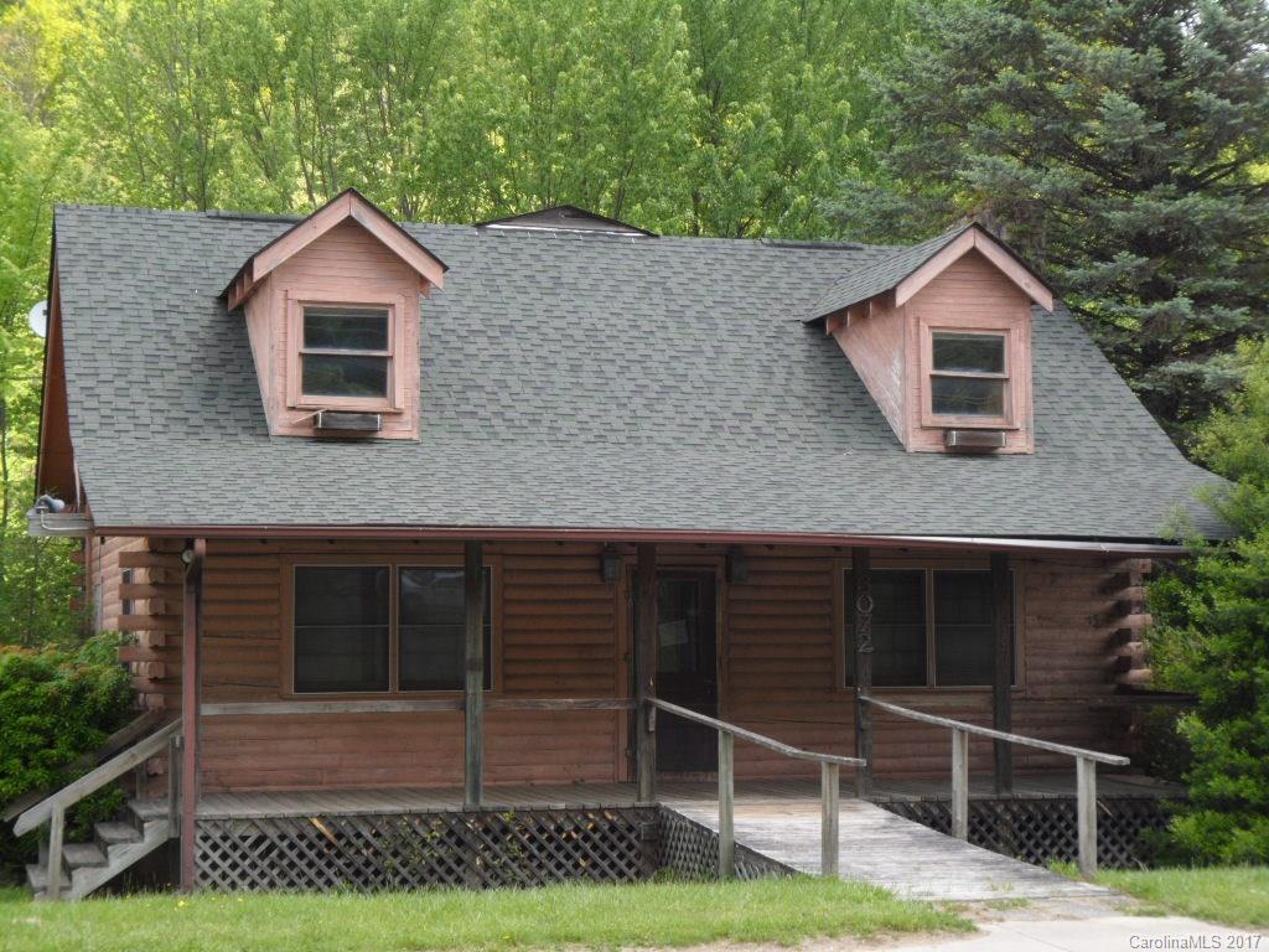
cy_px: 476
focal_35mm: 63
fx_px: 2310
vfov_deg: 23.3
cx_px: 634
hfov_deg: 30.7
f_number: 5.6
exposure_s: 1/60
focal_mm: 11.2
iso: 80
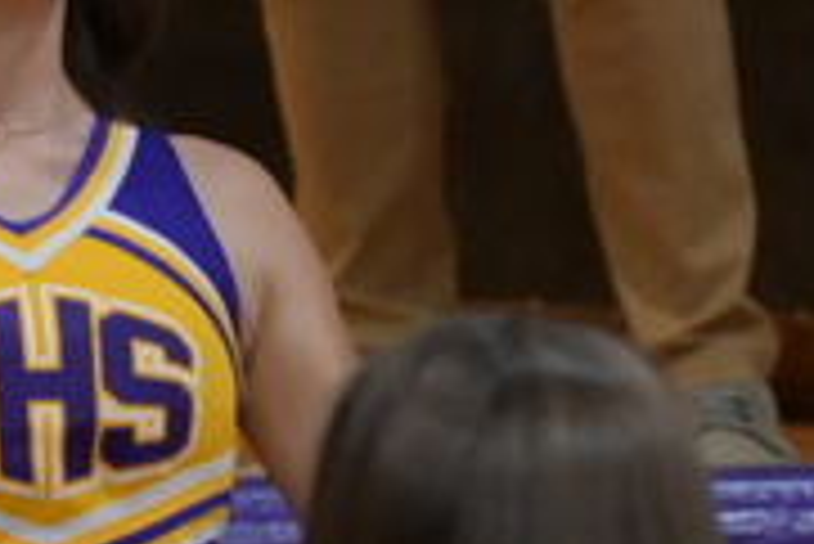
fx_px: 19212
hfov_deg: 2.4
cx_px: -351
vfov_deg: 1.6
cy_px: 418
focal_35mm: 849
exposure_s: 1/200
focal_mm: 150
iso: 6400
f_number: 7.1
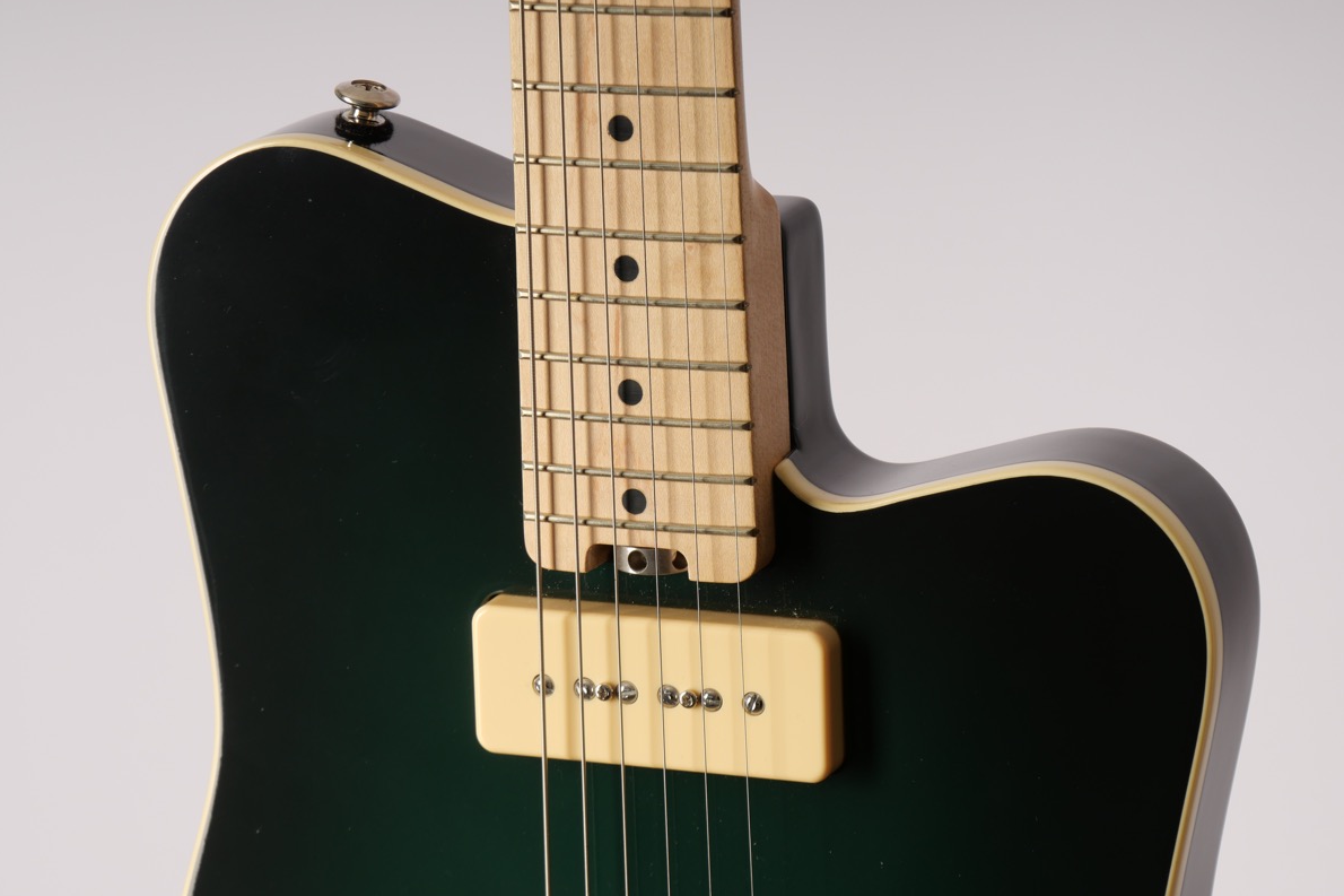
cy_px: 402
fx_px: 4778
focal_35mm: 128
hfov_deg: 16.0
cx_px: 672
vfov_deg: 10.7
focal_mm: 61
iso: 200
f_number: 7.1
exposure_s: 1/200
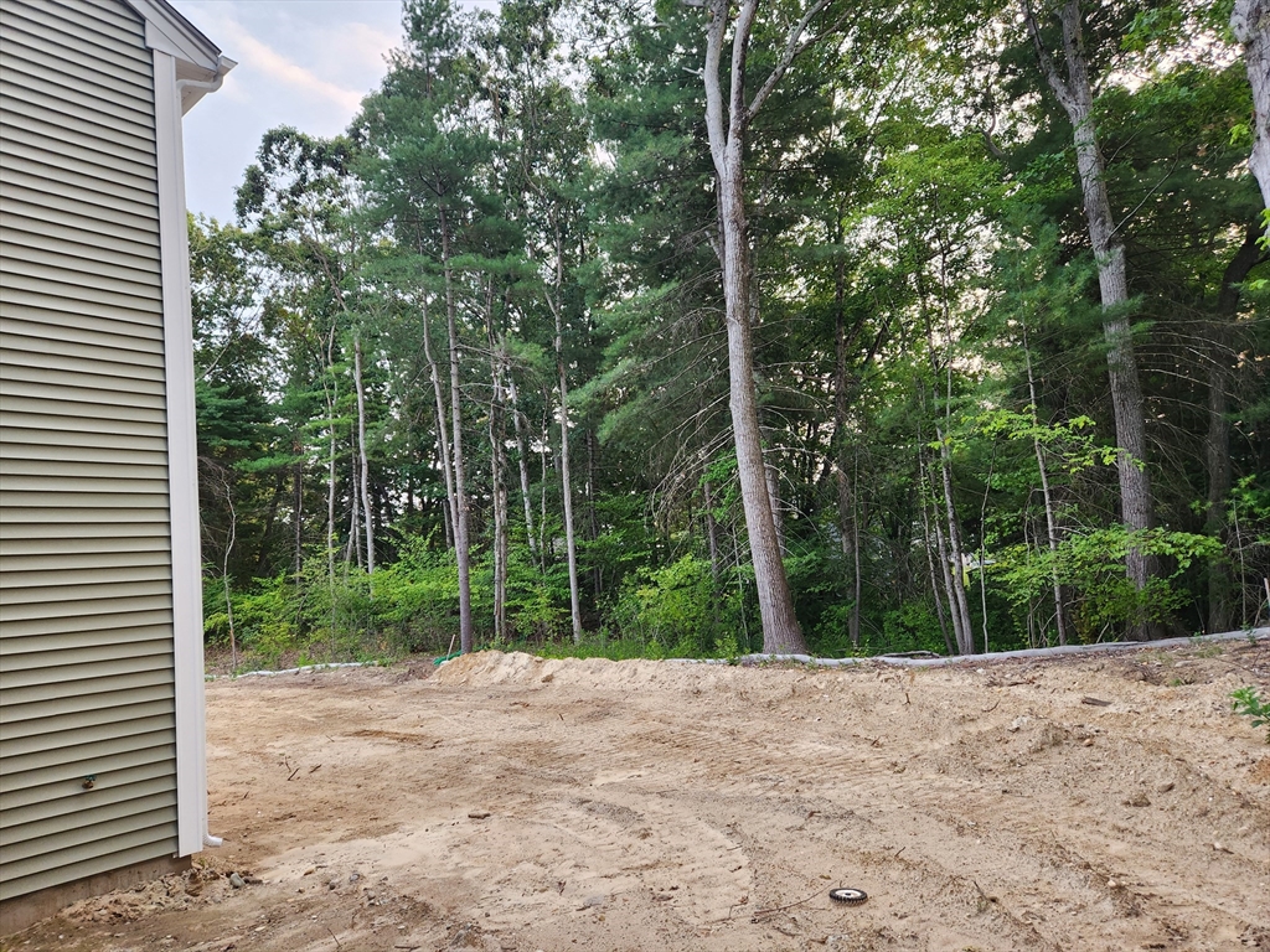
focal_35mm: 23
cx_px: 635
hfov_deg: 73.9
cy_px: 476
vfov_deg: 58.9
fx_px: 844
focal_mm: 5.4
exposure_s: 1/180
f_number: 1.8
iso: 160
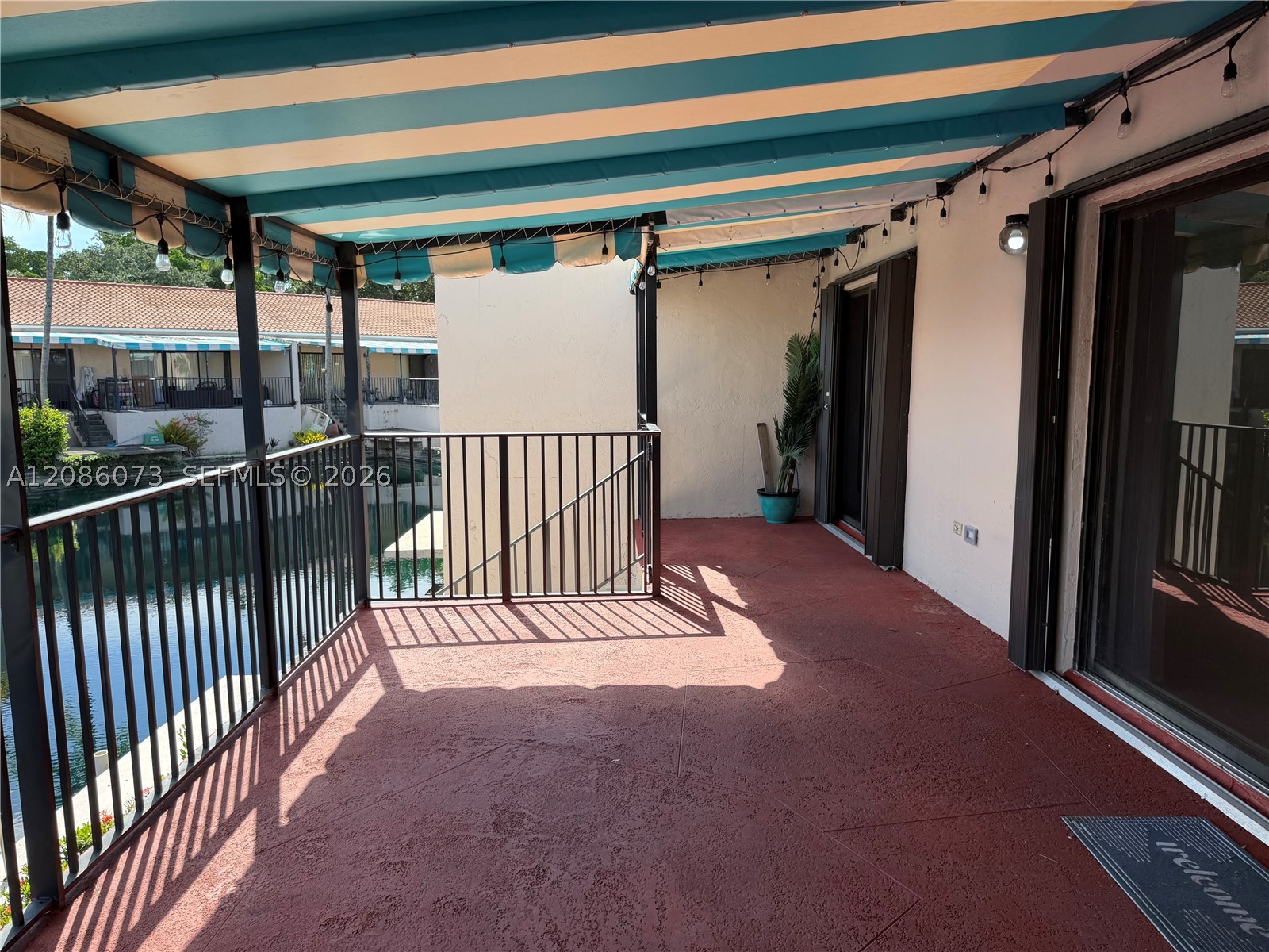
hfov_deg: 71.6
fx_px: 880
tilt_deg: -6.8
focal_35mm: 24
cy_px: 476
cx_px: 634
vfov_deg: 56.8
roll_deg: +0.5
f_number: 1.78
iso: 80
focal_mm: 6.76
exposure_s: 1/1032
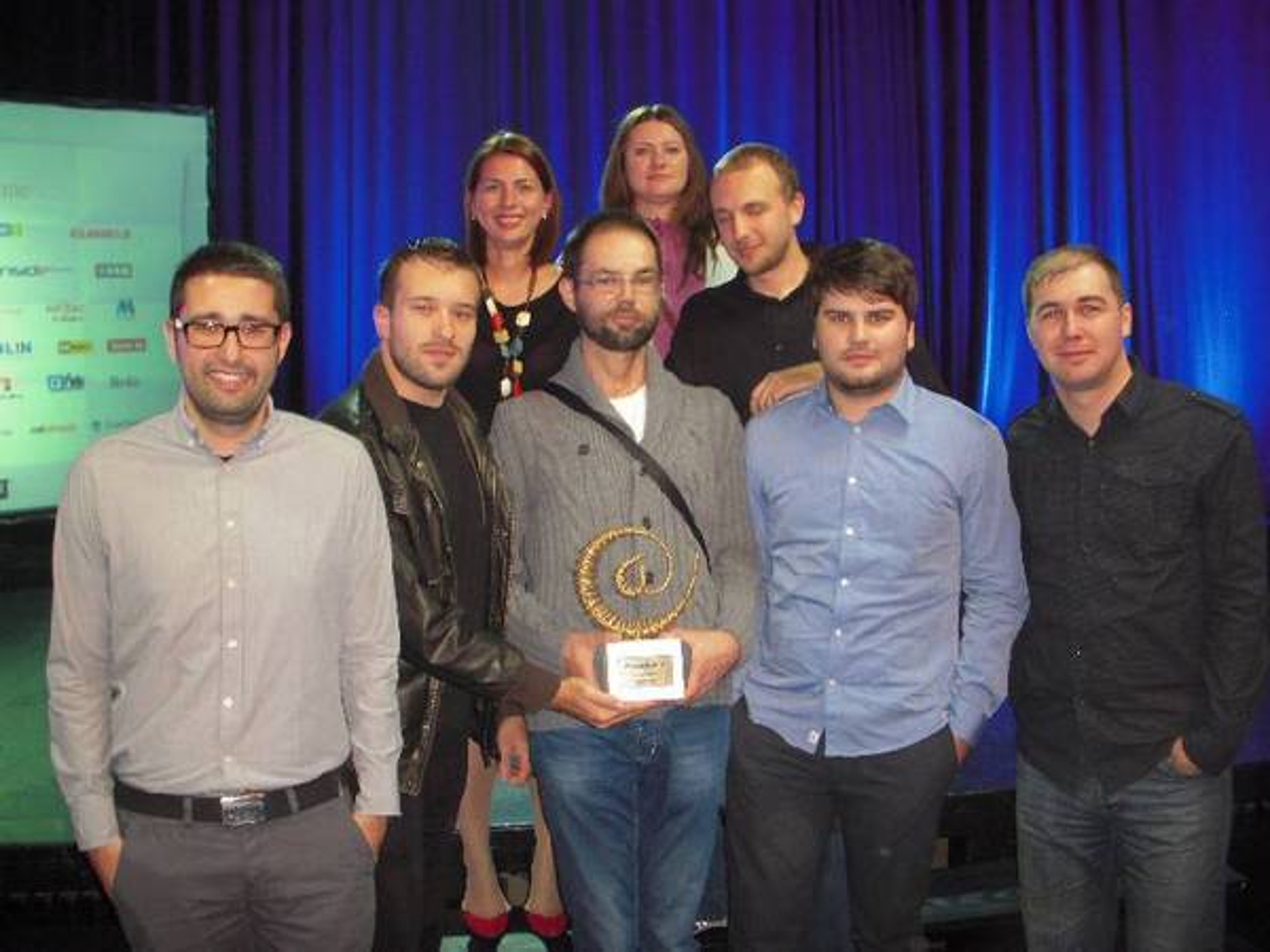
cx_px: 635
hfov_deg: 49.0
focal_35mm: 38
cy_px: 476
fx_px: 1394
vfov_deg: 37.7
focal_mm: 6.3
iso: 400
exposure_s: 1/15
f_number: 3.3
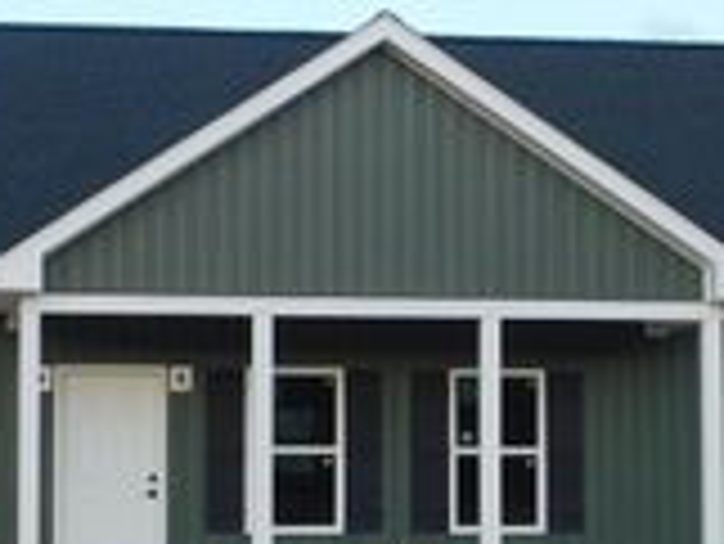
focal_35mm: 124
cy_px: 303
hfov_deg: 15.9
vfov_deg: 12.0
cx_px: 342
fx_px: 2595
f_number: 3.6
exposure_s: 1/400
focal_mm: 7.1
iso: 125
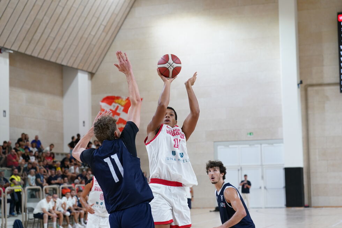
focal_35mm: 72
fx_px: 684
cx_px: 171
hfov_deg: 28.1
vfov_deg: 18.9
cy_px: 114
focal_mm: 72
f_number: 3.5
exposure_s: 1/1000
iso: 2500
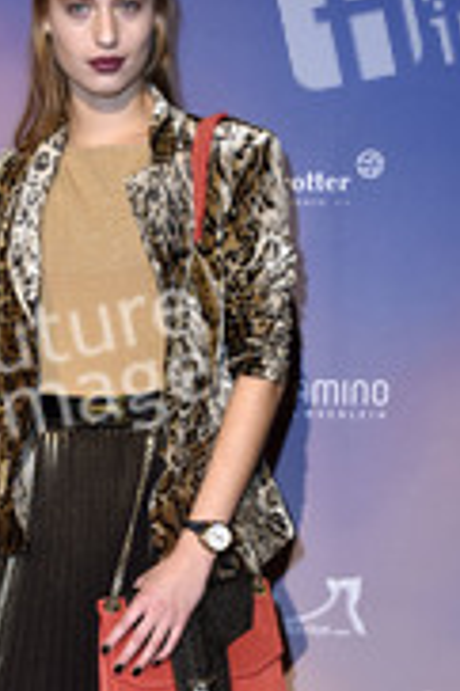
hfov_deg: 15.4
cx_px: 125
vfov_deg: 22.8
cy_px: 570
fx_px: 1690
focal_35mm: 88
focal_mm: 40
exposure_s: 1/160
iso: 1600
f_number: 5.6
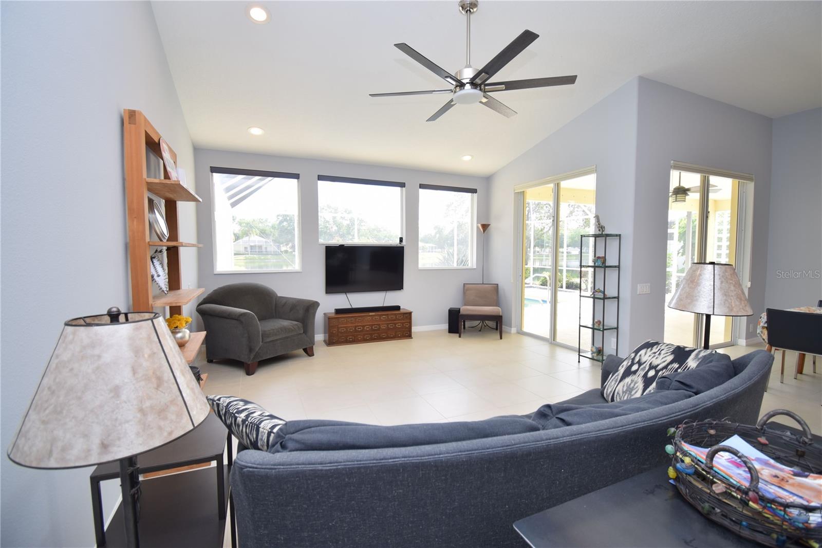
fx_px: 342
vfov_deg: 77.3
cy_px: 274
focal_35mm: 15
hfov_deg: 100.4
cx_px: 411
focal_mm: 10
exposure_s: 1/30
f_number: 4.5
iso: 100
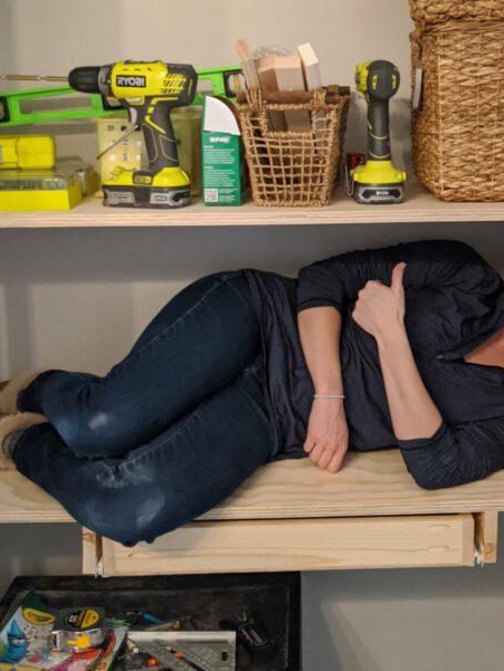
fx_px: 893
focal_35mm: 46
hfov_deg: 31.3
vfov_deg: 40.6
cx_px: 329
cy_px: 208
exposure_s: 1/60
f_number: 1.8
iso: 242
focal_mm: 4.44
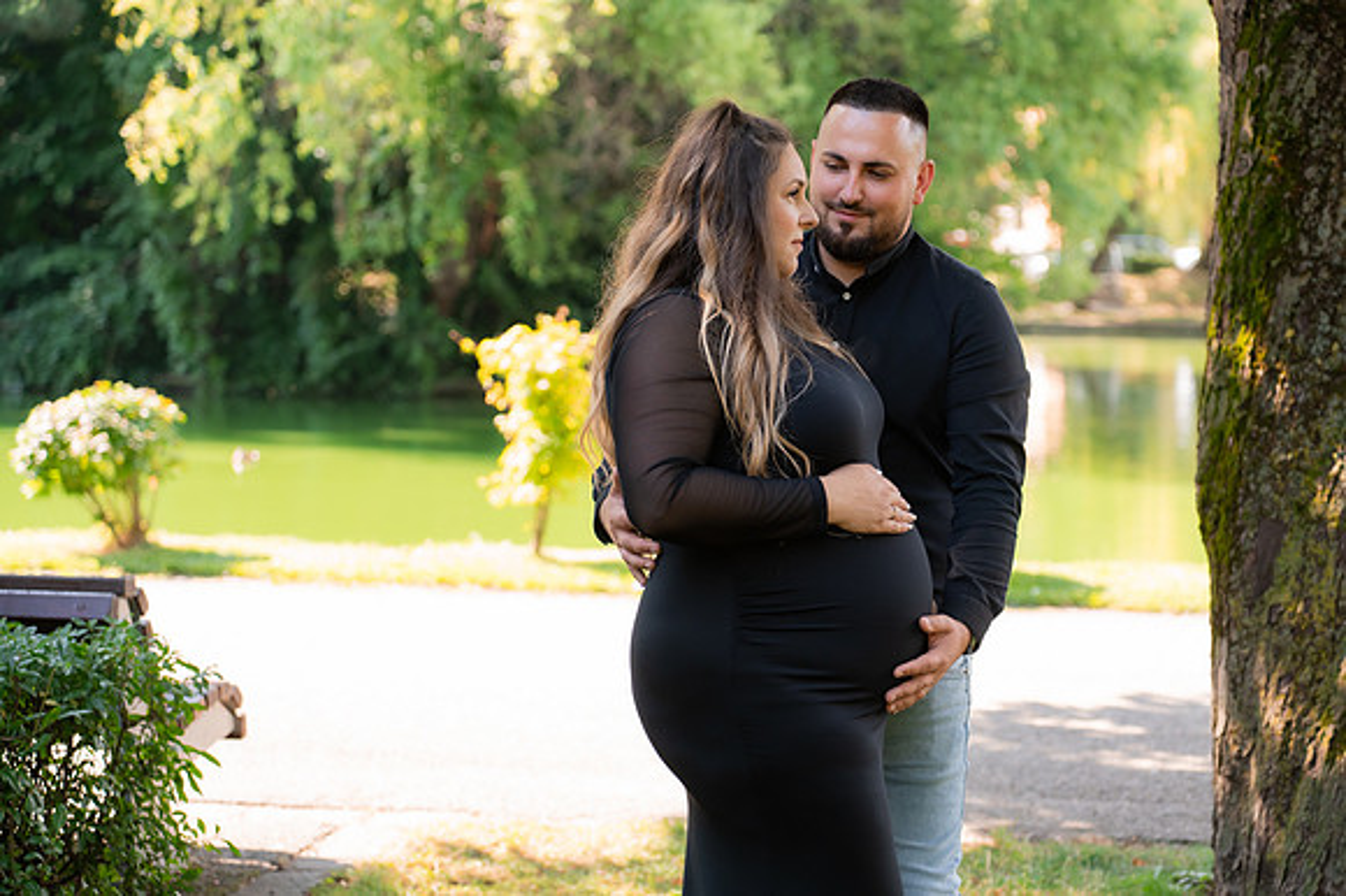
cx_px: 766
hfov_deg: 28.6
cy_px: 448
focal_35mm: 71
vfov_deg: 19.3
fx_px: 2637
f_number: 2.8
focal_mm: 62
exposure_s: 1/800
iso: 500
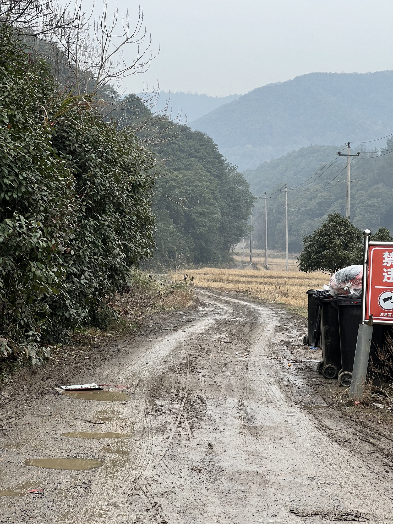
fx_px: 1166
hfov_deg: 19.1
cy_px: 262
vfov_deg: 25.3
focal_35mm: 77
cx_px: 196
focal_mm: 9
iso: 32
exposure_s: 1/119
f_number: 2.8
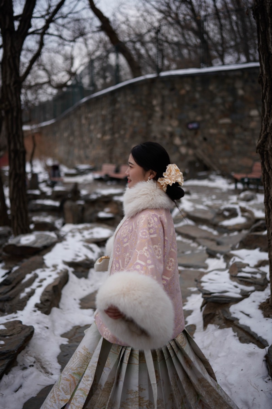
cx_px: 136
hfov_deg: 37.9
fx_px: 397
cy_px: 204
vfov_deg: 54.4
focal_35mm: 35
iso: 100
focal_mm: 35
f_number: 1.4
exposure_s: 1/1000
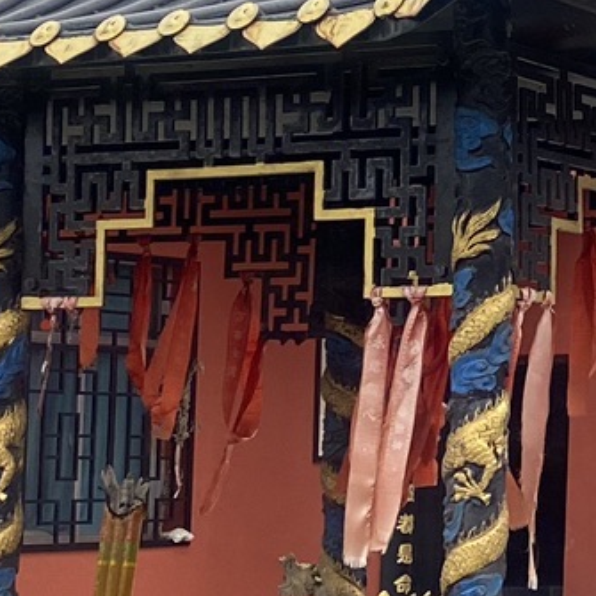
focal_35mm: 137
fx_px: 2669
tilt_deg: +6.6
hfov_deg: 12.2
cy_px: 222
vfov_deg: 12.7
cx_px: 845
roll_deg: +0.0
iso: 32
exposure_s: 1/1412
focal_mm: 4.25
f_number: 1.8
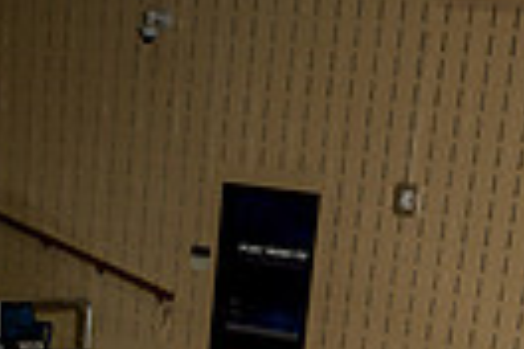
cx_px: 318
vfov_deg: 11.2
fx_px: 1485
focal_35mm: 102
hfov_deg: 20.0
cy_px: 845
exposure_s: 1/250
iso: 400
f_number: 6.3
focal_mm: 30
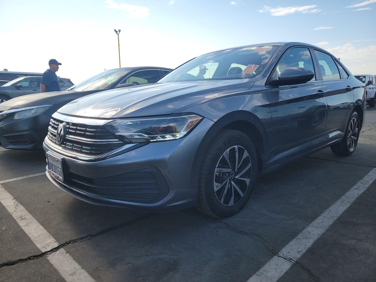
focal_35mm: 24
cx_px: 188
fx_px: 261
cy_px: 141
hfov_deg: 71.6
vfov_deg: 56.8
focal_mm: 6.7
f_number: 1.8
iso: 50
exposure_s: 1/421
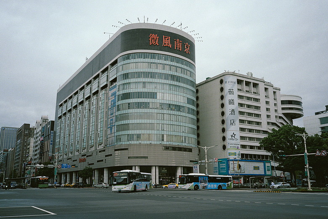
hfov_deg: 54.4
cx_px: 164
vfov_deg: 37.9
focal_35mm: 35
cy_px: 110
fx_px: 319
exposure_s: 1/400
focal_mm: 35
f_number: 5
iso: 200
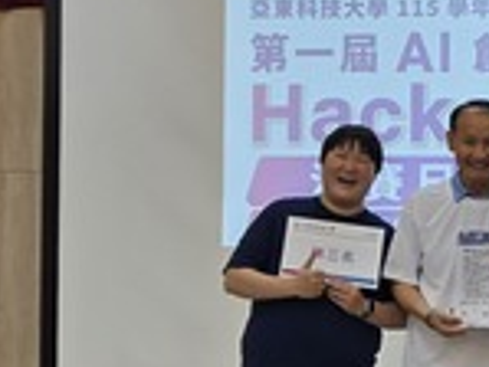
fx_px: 1527
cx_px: 578
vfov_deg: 13.7
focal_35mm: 108
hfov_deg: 17.4
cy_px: 244
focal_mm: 5.4
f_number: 1.8
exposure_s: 1/120
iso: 50
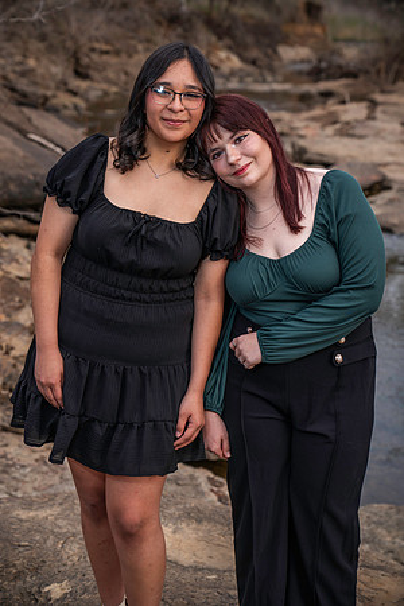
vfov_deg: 32.4
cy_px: 303
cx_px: 202
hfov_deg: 21.9
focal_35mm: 62
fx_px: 1044
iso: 100
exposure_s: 1/200
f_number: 4
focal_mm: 62
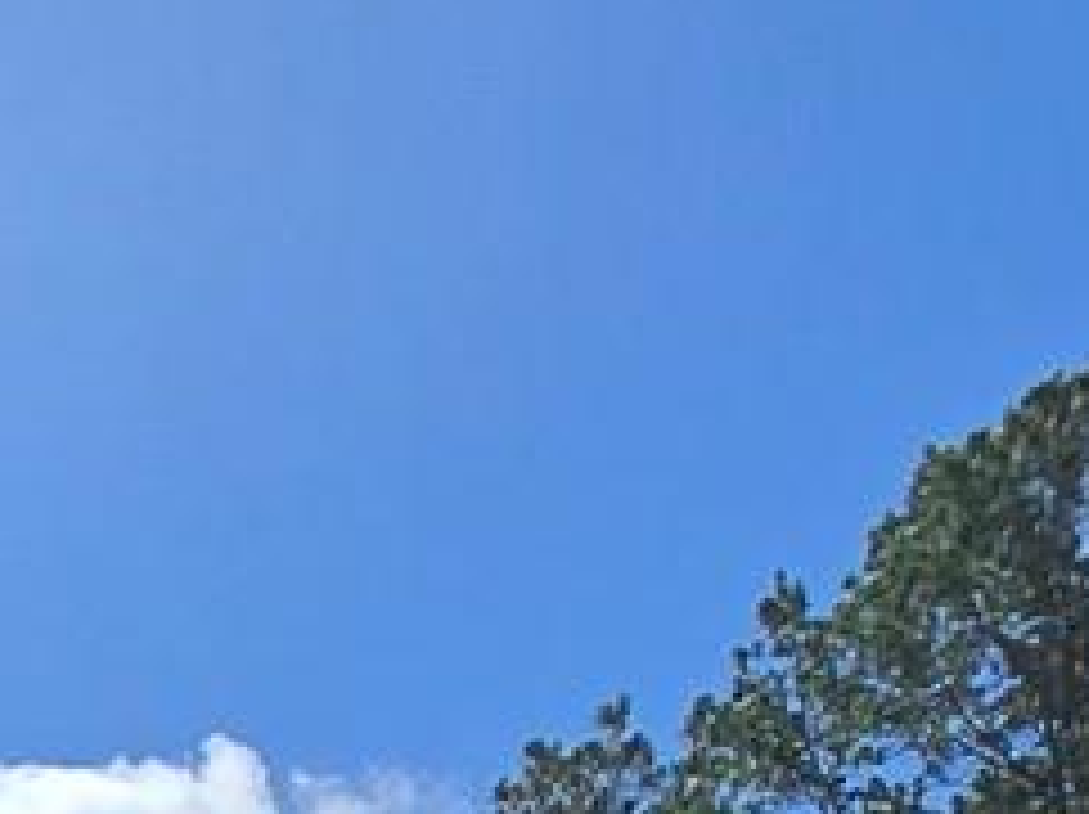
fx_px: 2703
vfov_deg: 10.5
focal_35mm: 86
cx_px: -1228
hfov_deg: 16.2
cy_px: 2581
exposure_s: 1/5228
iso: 50
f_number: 2.2
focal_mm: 2.2
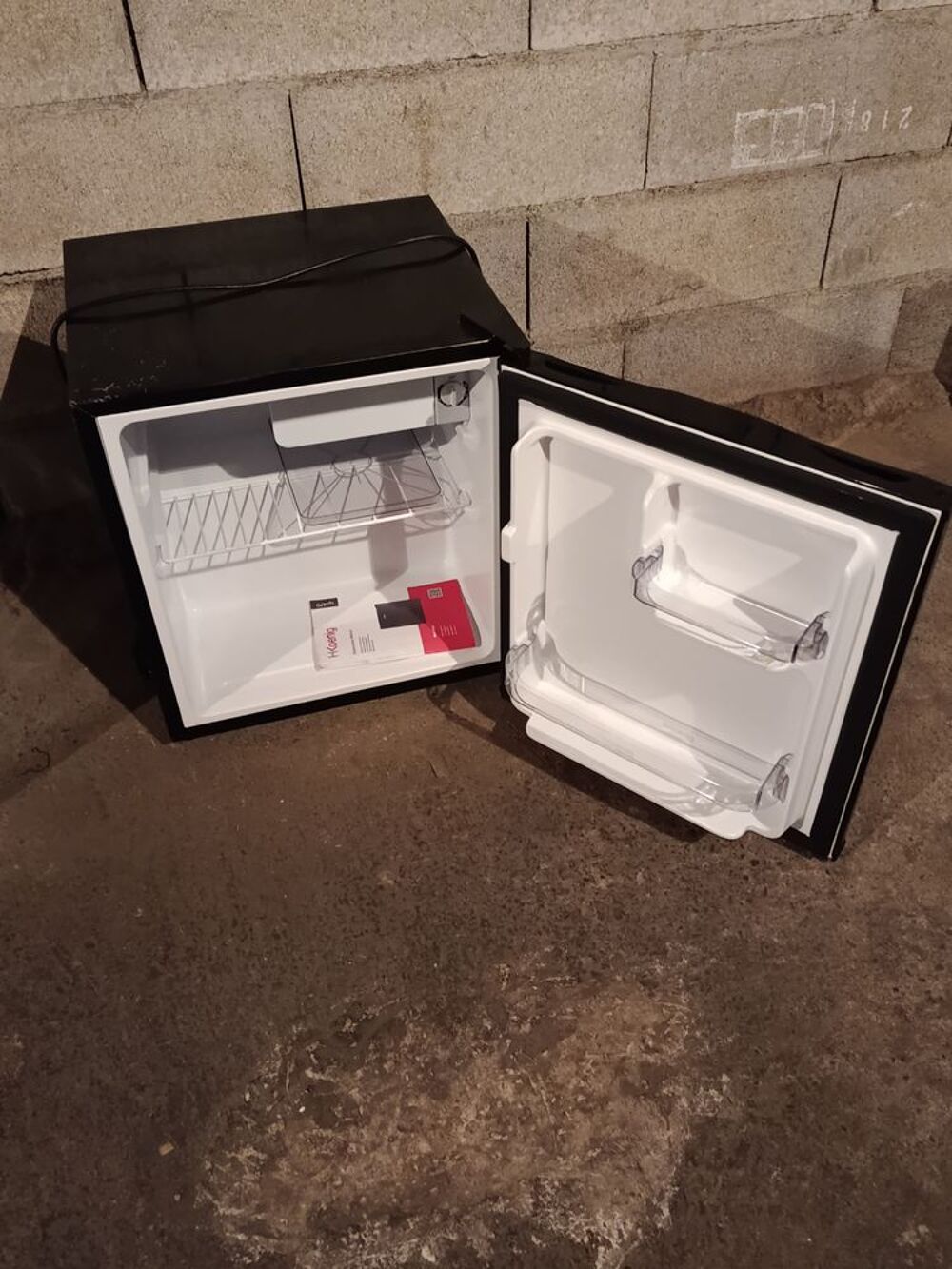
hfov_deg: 46.8
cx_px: 476
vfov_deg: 60.0
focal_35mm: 30
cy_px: 634
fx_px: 1100
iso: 5759
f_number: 1.7
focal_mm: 5.24
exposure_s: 1/16.7
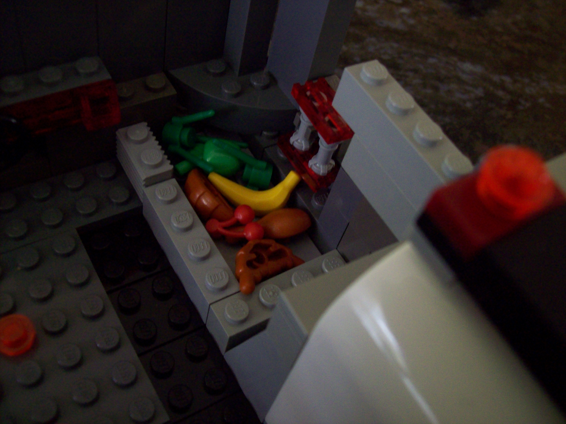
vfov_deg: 39.6
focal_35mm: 36
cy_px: 212
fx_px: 588
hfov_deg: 51.4
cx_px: 283
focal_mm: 6
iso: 200
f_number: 2.7
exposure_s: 1/8
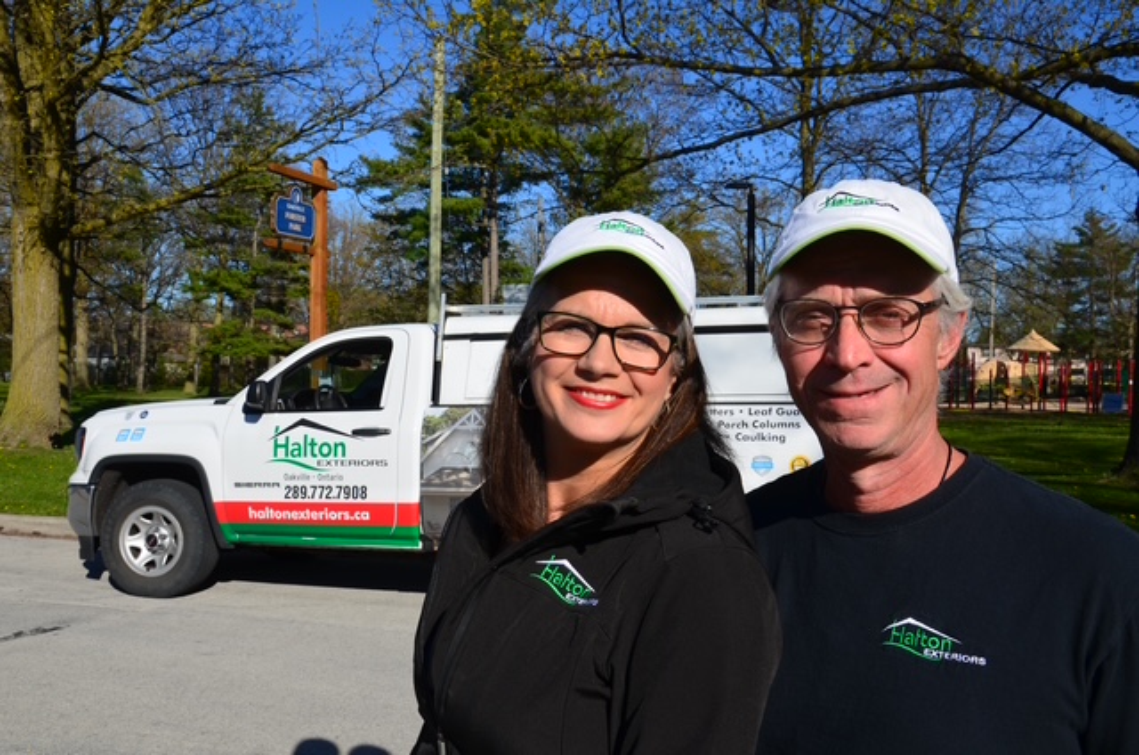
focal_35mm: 33
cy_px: 378
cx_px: 570
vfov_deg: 39.8
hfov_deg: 57.3
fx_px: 1042
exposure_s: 1/160
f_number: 11
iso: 100
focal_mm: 22
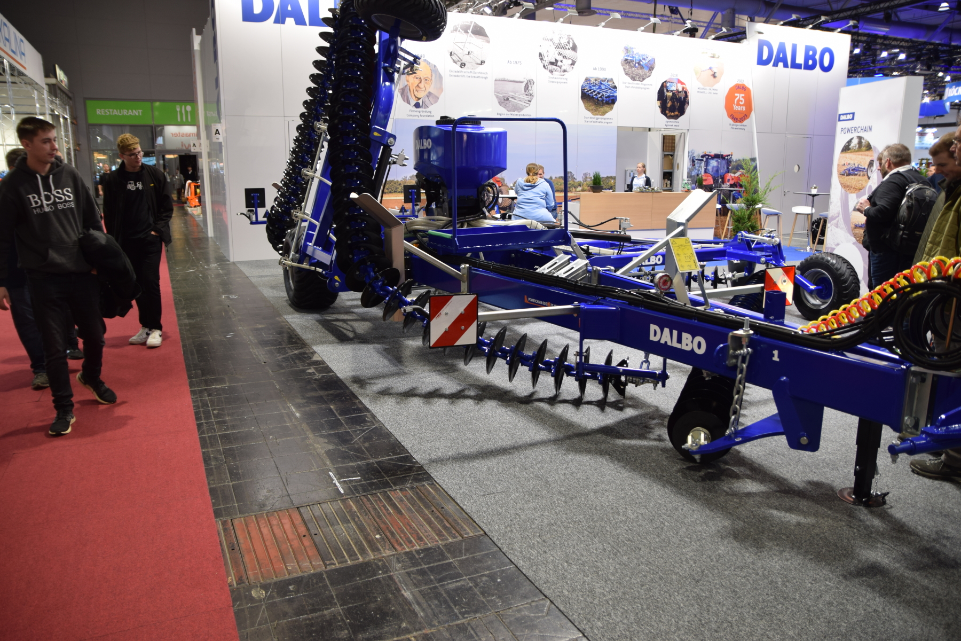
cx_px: 480
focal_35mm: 26
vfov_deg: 50.4
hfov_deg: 70.4
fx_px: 681
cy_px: 320
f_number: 3.2
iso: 200
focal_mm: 17
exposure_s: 1/40
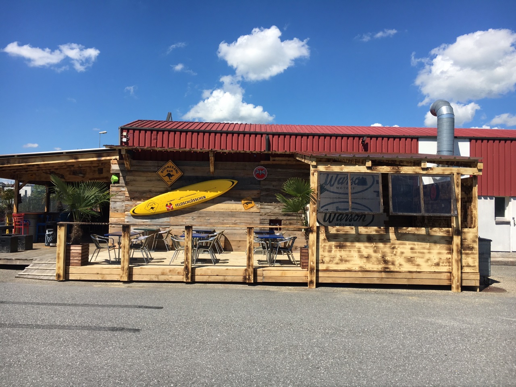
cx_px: 258
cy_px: 194
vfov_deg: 48.2
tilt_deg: +2.1
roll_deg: -2.2
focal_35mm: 29
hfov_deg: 61.7
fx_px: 432
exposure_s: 1/2024
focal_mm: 4.15
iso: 25
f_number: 2.2
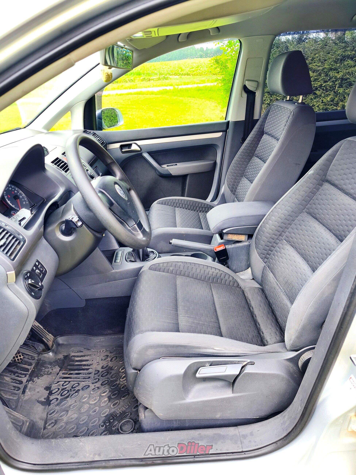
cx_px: 178
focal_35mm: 23
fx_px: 315
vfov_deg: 73.9
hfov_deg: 58.9
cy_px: 238
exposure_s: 1/99.9
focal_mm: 6.18
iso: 80
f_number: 1.65
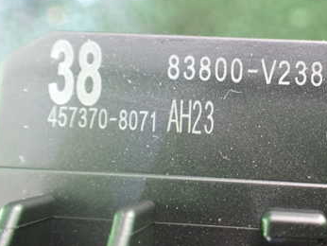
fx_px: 492
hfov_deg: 35.3
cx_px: 272
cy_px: 115
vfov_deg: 28.1
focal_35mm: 52
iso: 800
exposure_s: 1/40
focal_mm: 5.4
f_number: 2.3
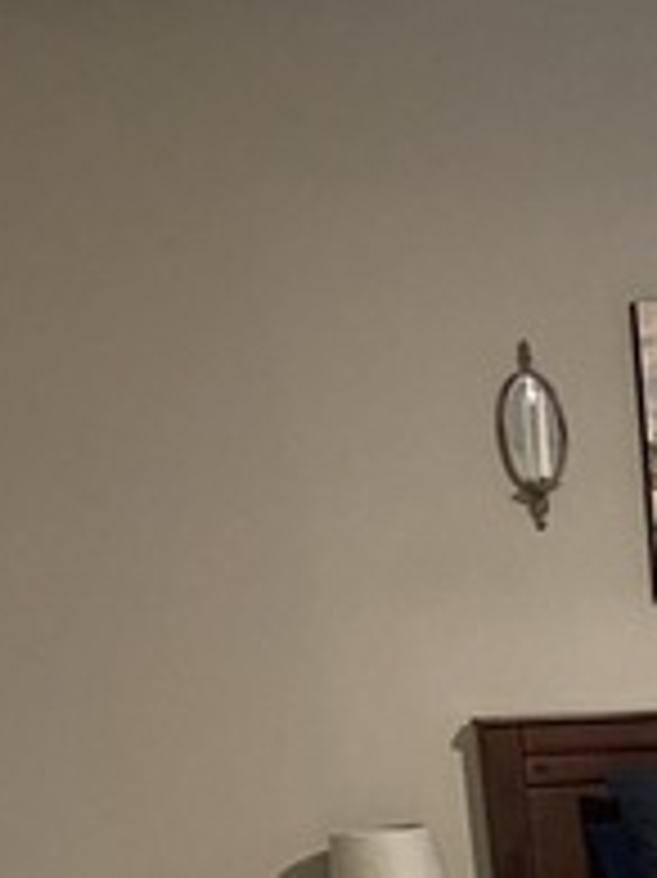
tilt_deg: -17.4
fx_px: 2255
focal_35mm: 89
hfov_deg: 15.4
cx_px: 954
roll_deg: +2.1
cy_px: 1385
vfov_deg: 18.9
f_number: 1.8
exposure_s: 1/30
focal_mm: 4.25
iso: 500
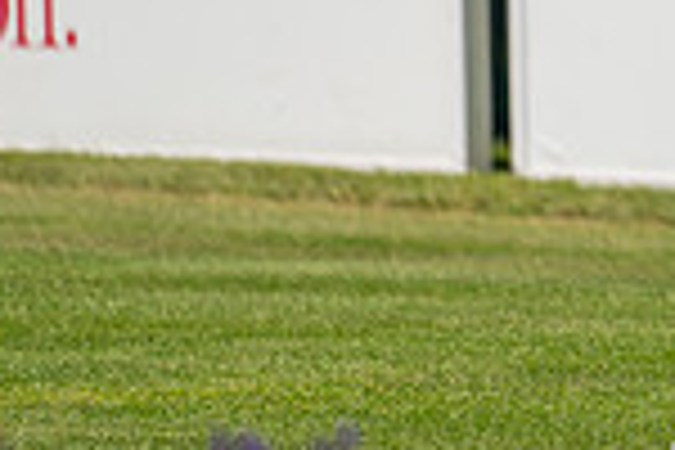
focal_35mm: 1163
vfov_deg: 1.2
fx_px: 21805
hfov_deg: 1.8
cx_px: 1238
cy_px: -367
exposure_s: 1/1600
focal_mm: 300
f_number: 4
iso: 200
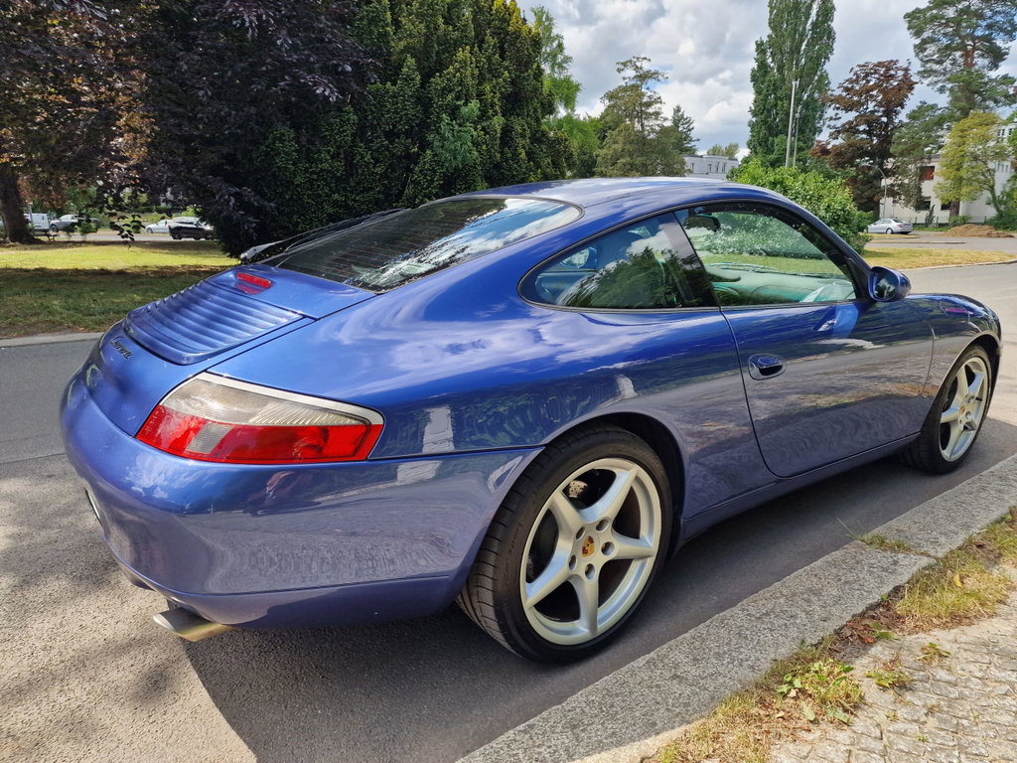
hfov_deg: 73.9
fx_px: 676
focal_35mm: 23
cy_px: 382
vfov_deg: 58.9
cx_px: 508
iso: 50
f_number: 1.8
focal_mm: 6.4
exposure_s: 1/458
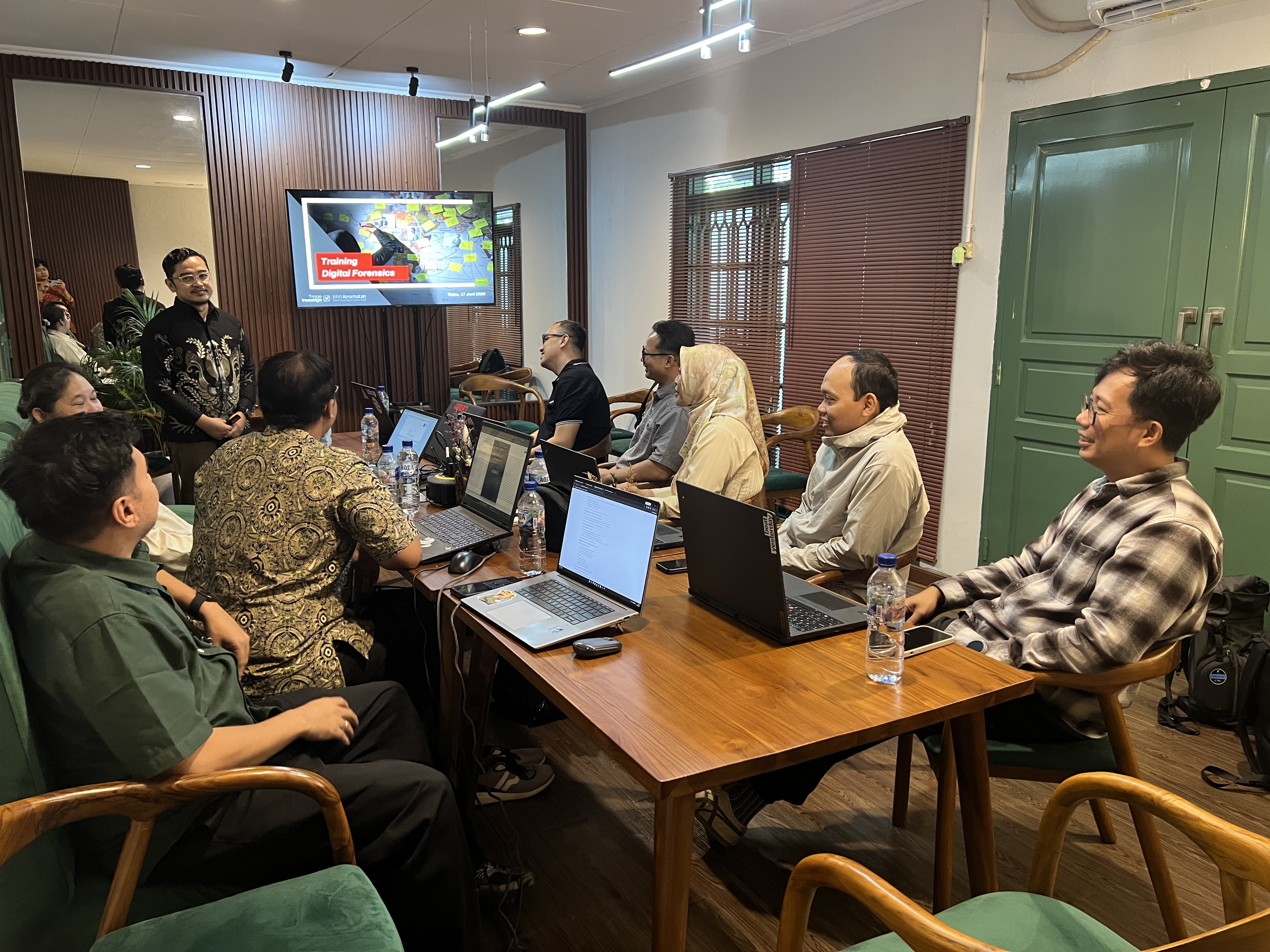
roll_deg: +0.2
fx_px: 954
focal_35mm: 26
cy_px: 476
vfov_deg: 53.1
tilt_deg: -11.0
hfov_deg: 67.3
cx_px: 635
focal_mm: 5.7
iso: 320
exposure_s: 1/50
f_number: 1.5
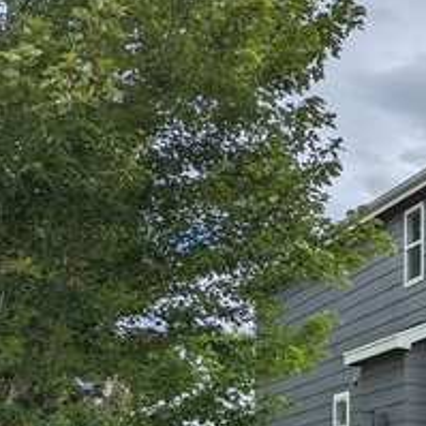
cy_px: 484
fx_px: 989
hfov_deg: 20.2
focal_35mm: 71
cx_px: 674
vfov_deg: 22.7
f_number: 1.85
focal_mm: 6.81
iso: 46
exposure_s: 1/2020
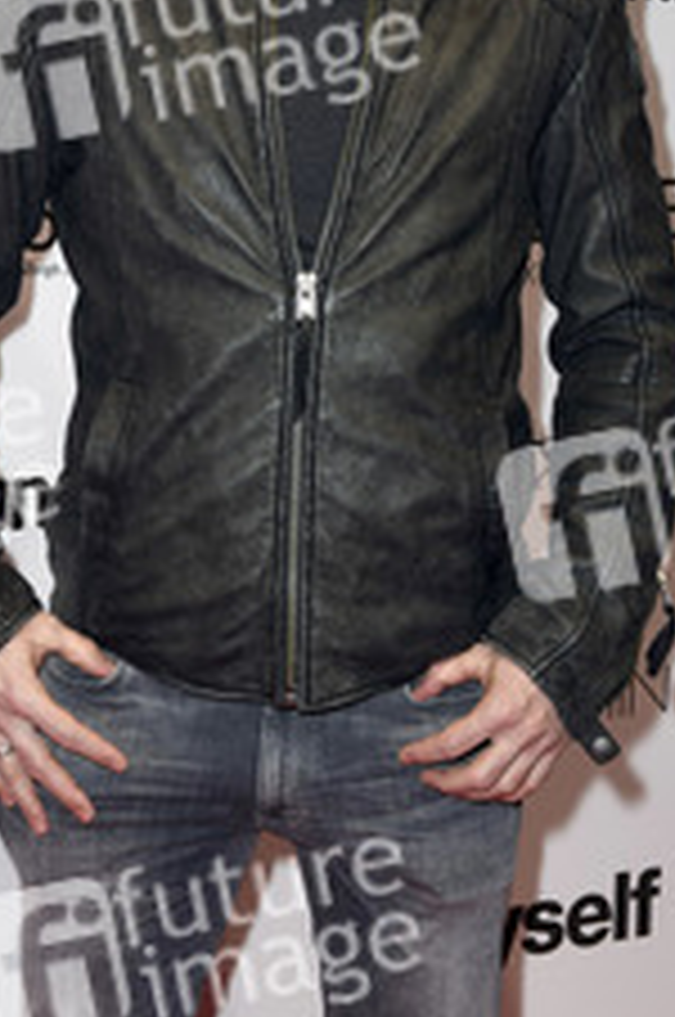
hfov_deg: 14.8
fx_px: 2595
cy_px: 270
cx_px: 320
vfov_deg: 22.0
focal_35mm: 92
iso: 250
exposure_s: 1/160
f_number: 6.3
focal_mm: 52
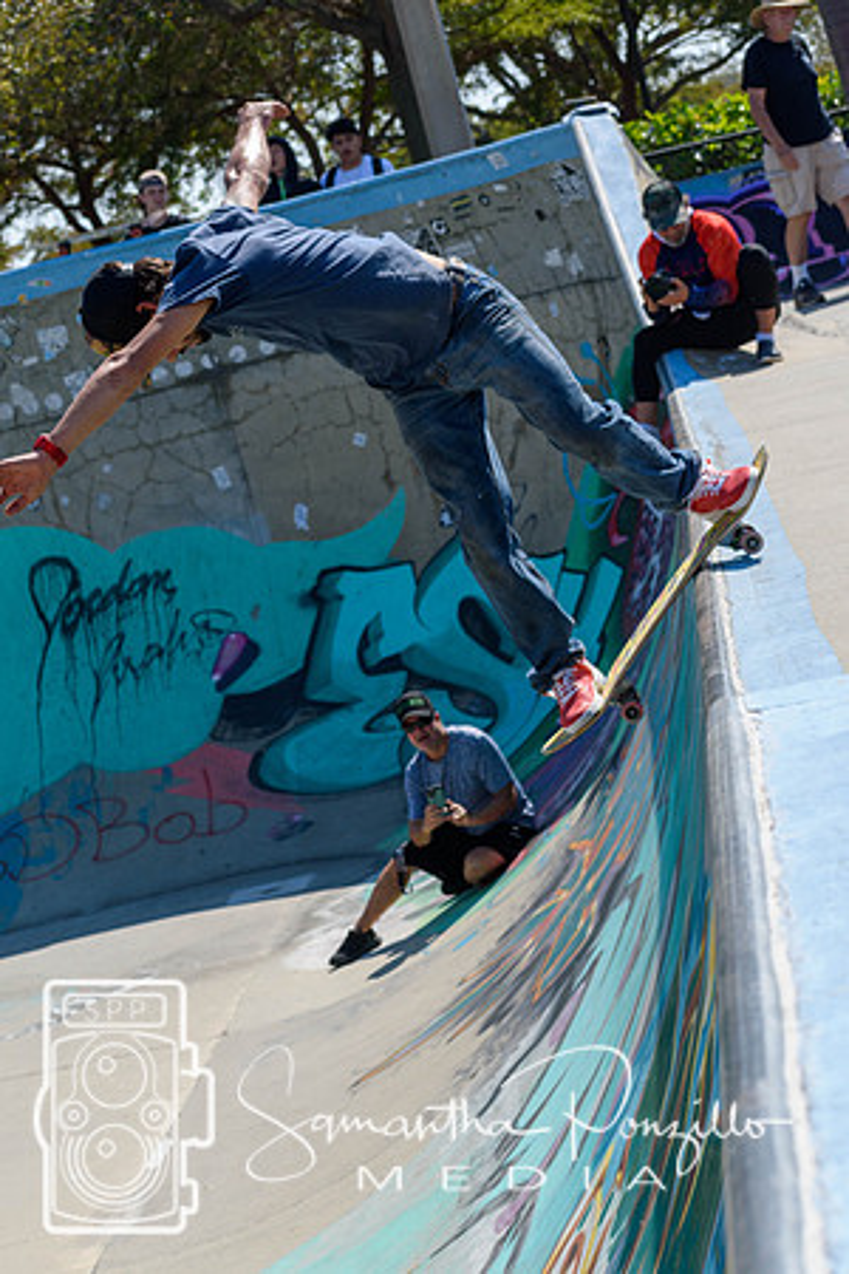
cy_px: 637
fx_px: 3714
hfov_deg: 13.0
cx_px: 424
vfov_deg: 19.5
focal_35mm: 105
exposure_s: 1/800
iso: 200
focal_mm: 70
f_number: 7.1
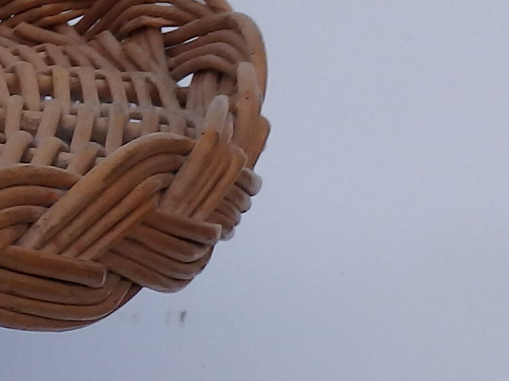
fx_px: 2058
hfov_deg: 12.2
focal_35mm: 140
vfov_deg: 10.5
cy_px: 424
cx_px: -563
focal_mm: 4.5
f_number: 3
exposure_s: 1/640
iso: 125
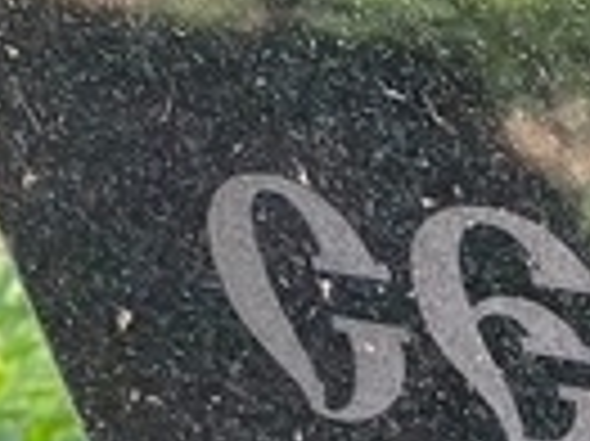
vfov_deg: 8.9
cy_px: 837
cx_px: 1392
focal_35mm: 159
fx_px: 2708
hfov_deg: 10.7
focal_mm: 4.25
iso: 32
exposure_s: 1/204
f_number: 1.8
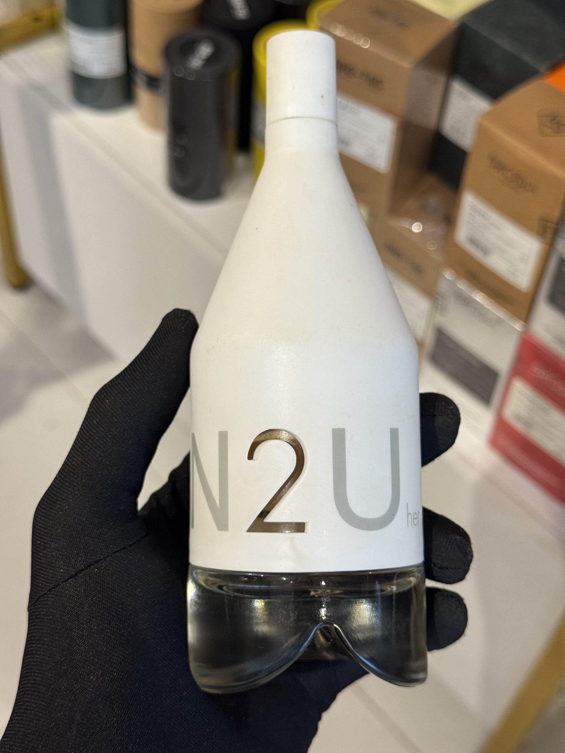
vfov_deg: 39.7
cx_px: 282
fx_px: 1045
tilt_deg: -49.7
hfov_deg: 30.3
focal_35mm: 48
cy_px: 376
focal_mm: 6.76
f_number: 1.78
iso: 80
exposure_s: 1/50
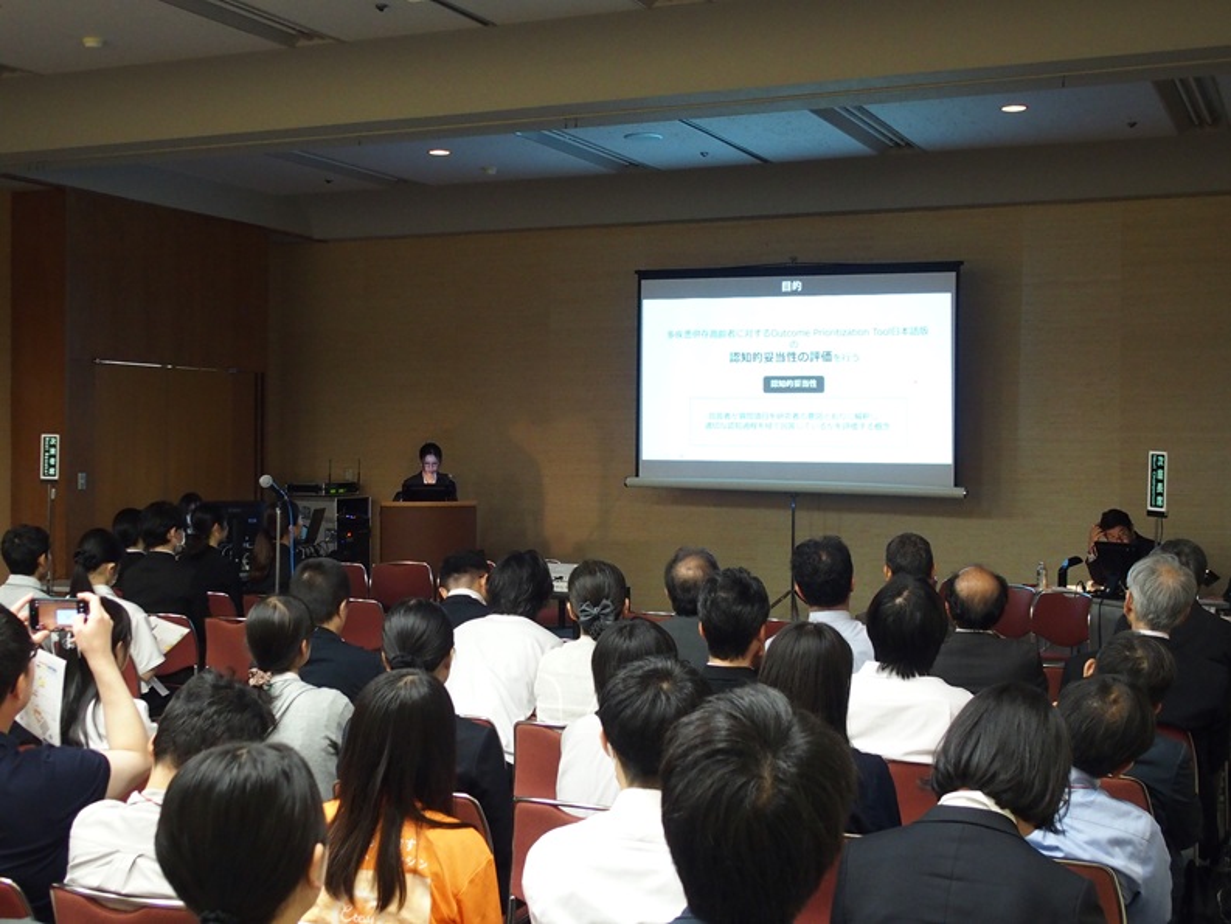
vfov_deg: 31.5
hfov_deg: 41.2
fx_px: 1636
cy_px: 462
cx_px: 616
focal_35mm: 46
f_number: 2.8
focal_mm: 9.8
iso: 640
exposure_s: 1/50
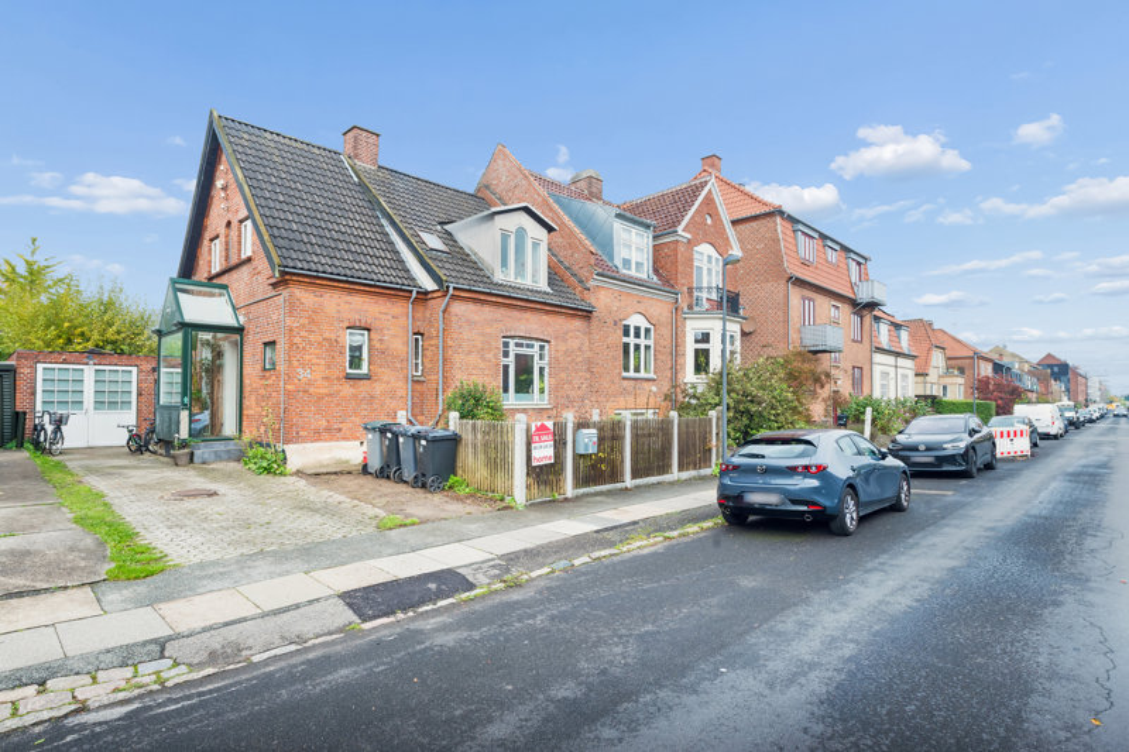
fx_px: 596
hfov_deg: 86.9
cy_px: 376
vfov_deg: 64.5
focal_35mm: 19
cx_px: 564
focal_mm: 19
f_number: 9
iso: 320
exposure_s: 1/60
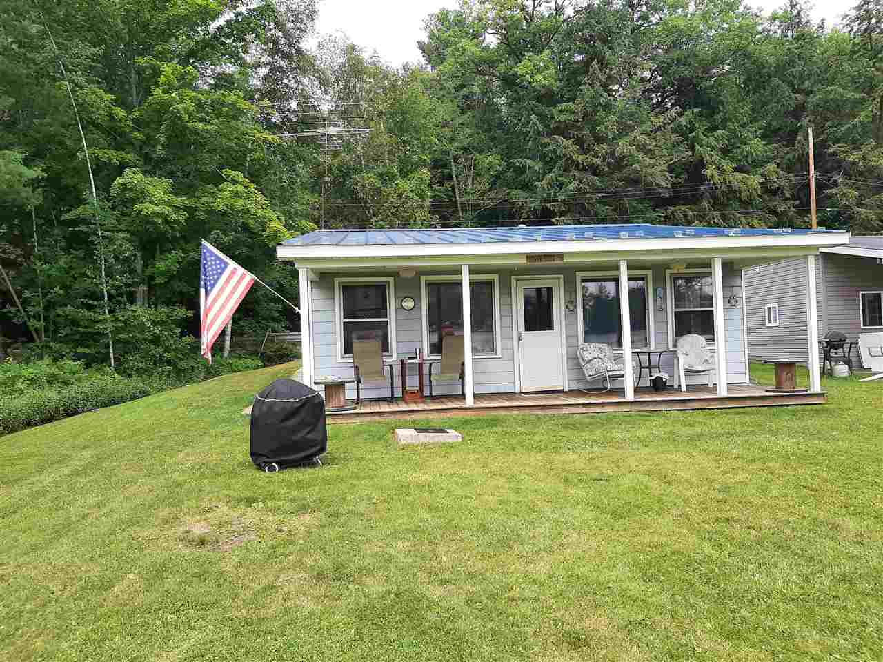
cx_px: 442
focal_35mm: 26
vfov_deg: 53.1
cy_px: 331
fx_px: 663
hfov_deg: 67.3
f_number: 1.7
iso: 40
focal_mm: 3.93
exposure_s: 1/1208
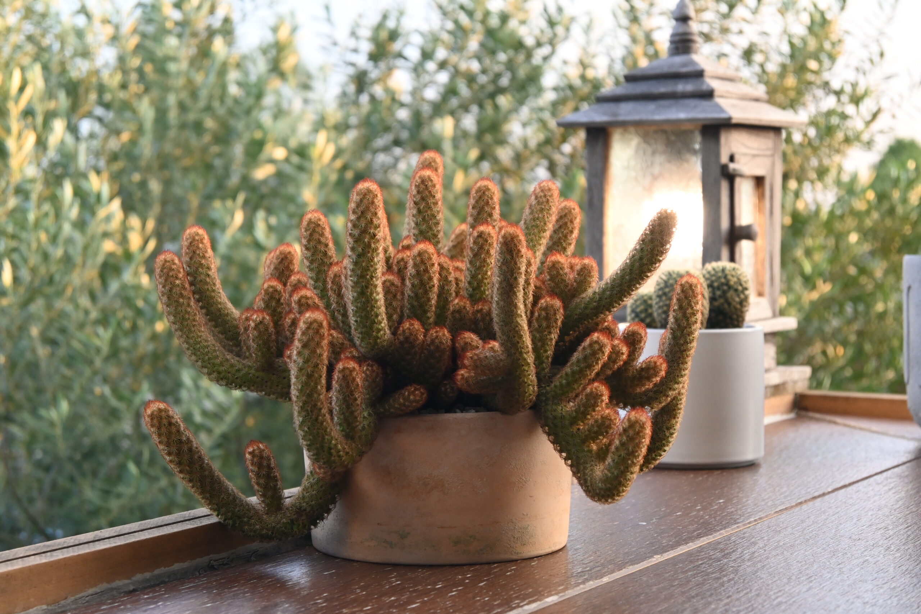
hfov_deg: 27.0
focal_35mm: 75
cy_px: 307
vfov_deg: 18.2
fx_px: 1919
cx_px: 460
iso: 900
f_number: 6.3
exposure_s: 1/125
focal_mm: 50
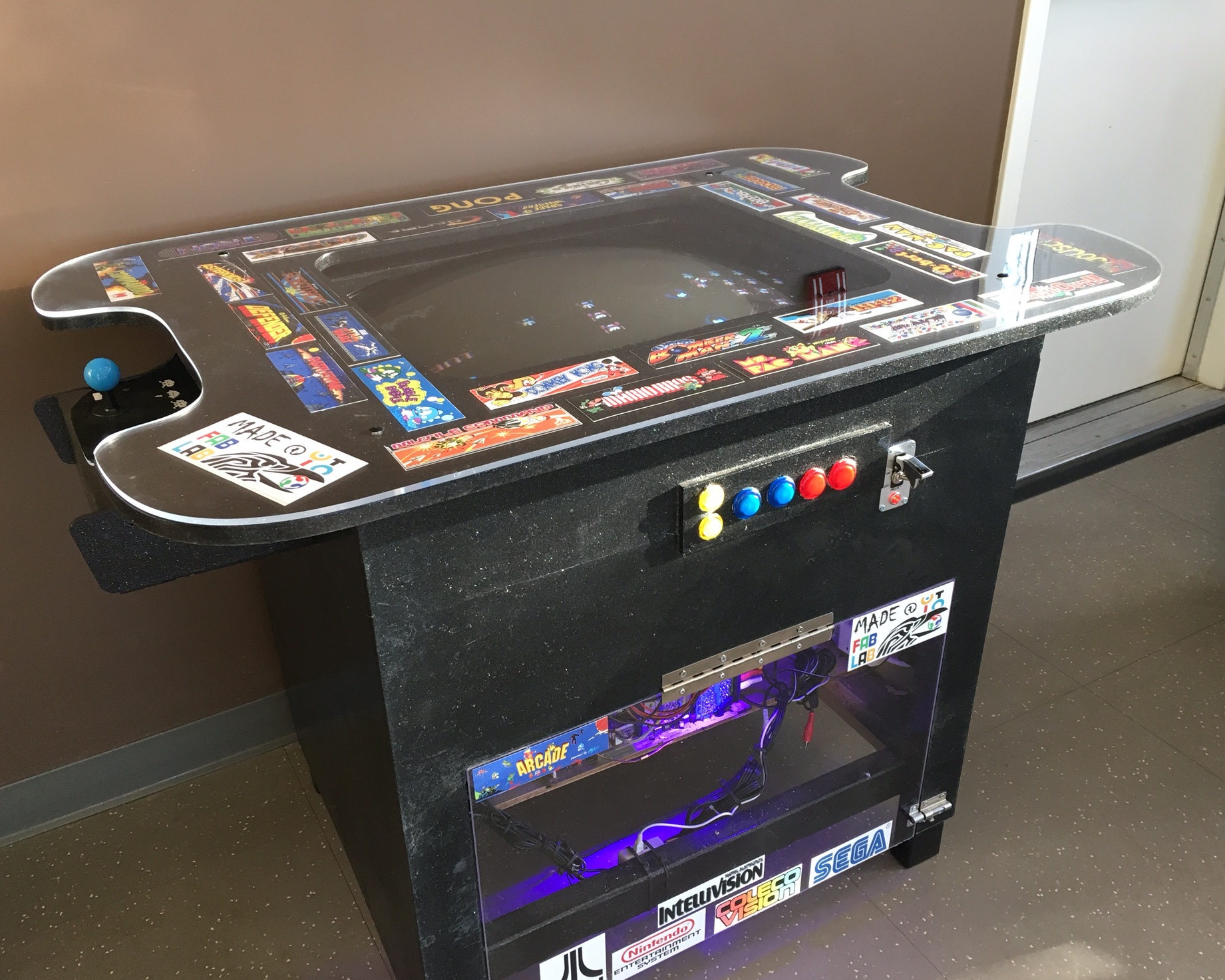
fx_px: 1124
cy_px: 498
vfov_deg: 47.1
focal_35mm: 31
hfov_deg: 57.2
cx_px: 617
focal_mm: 4.15
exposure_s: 1/30
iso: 40
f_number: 2.2
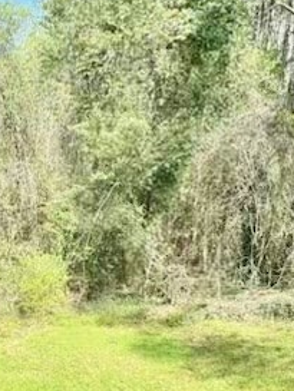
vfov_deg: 43.4
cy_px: 318
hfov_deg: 33.3
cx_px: 30
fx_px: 464
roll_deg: +1.7
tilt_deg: -16.7
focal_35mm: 41
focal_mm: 2.22
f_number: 2.2
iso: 40
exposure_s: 1/641
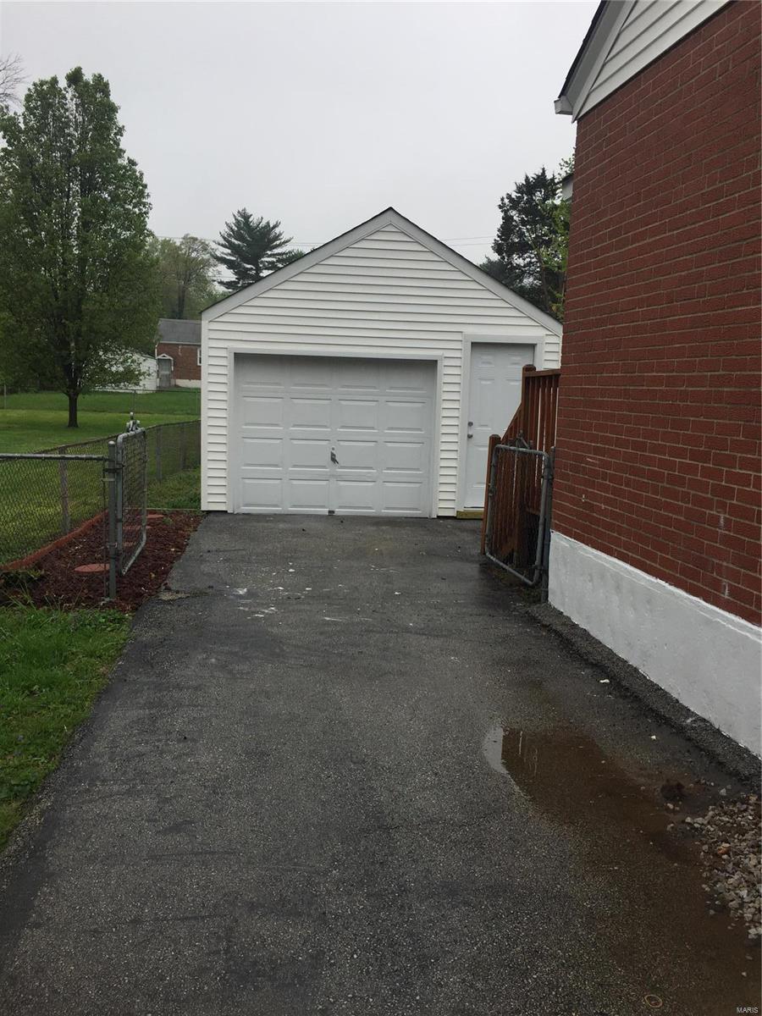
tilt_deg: -8.1
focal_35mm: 29
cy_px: 508
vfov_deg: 61.7
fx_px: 851
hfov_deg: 48.2
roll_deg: -2.6
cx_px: 381
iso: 32
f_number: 2.2
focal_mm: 4.15
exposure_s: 1/694
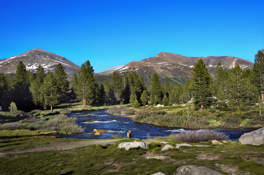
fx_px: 286
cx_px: 132
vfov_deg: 34.1
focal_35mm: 39
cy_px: 88
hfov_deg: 49.6
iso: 200
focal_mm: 26
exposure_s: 1/320
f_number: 9
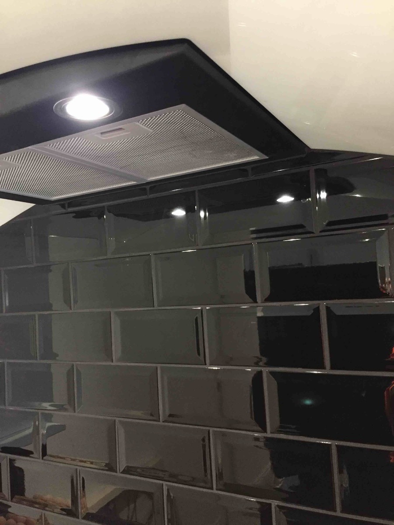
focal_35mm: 29
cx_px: 197
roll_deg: +3.4
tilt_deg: +4.0
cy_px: 262
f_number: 2.2
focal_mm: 4.15
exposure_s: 1/17
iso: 250
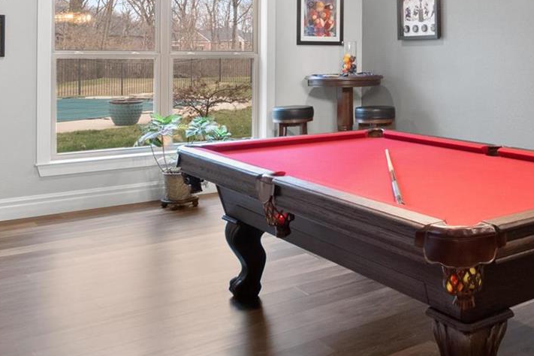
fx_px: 667
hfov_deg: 39.9
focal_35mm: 45
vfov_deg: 29.3
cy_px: 79
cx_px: 494
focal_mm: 10
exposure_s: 1/2
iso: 400
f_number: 10
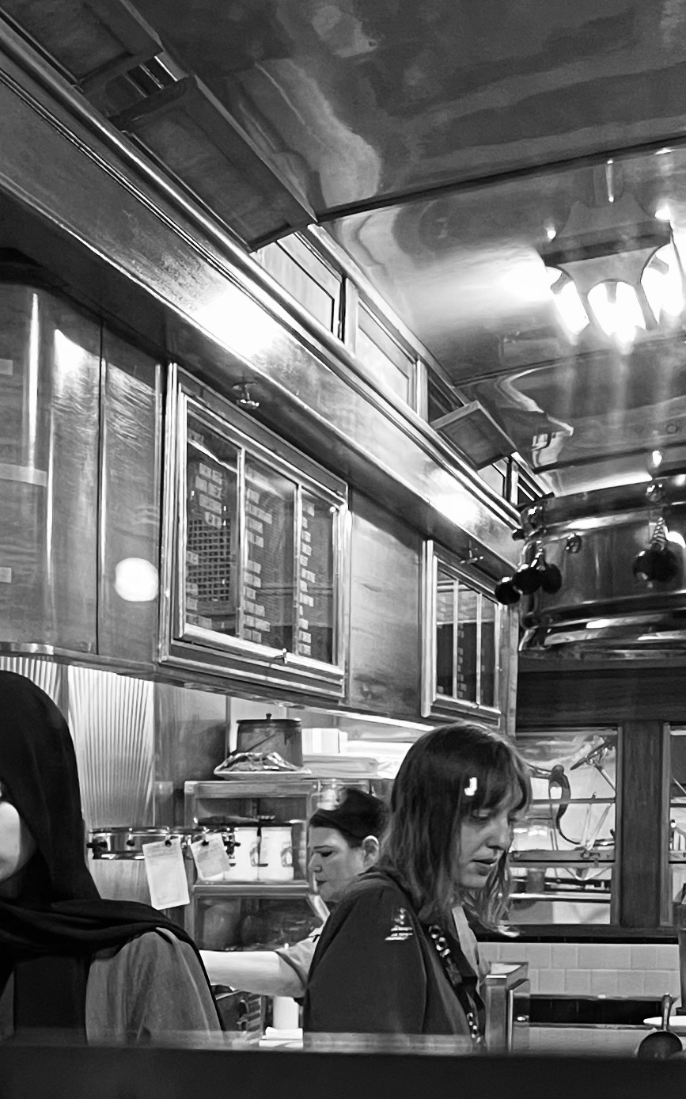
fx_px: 2304
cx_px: -59
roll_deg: +1.5
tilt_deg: -5.8
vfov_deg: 25.8
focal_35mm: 77
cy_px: 1019
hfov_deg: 16.4
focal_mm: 5.1
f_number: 1.6
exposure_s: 1/60
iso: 200
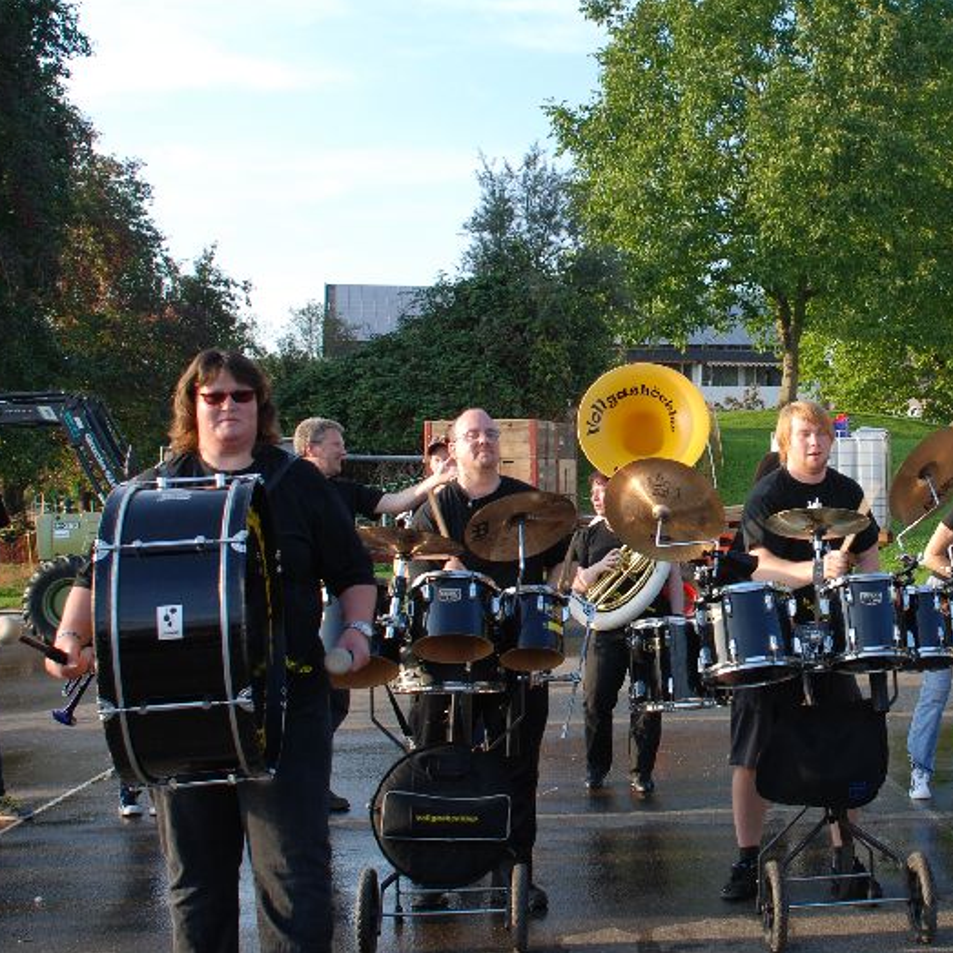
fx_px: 1869
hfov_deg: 27.9
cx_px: 791
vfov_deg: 28.6
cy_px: 415
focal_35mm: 60
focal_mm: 24
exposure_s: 1/125
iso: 125
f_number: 5.6
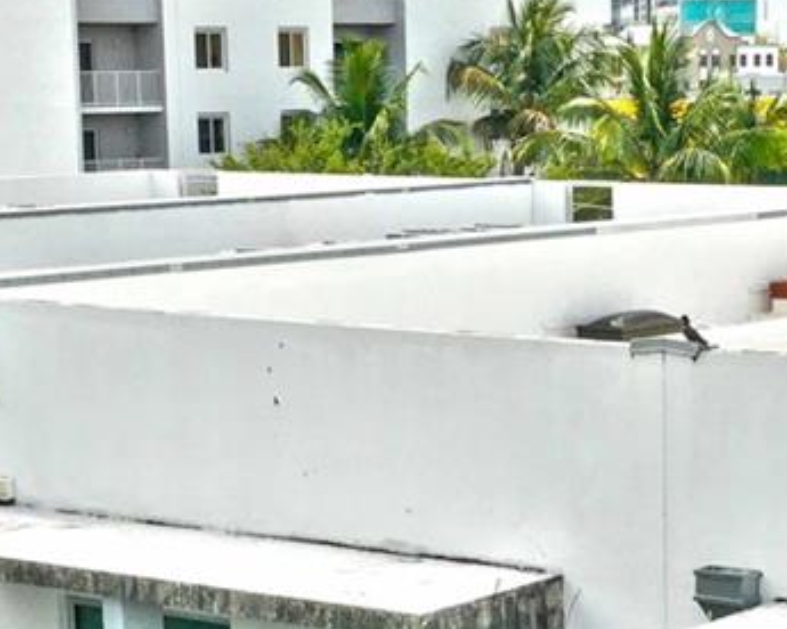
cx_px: 620
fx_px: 2842
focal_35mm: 122
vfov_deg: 12.4
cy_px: 725
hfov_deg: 15.7
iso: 200
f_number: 6.3
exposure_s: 1/640
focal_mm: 10.26
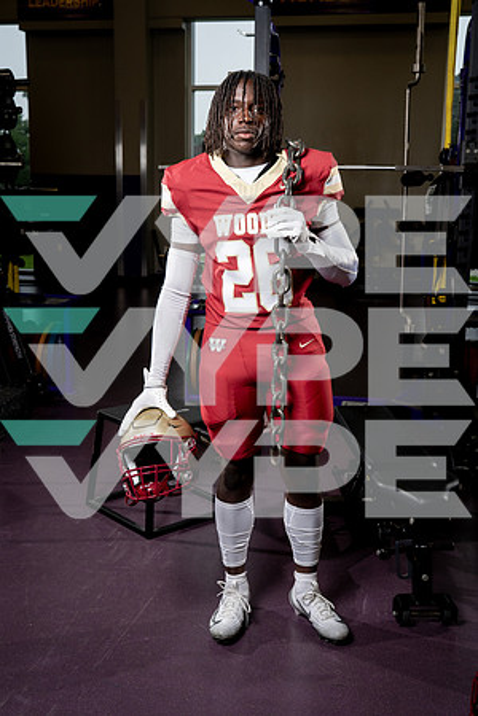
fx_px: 797
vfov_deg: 48.5
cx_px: 239
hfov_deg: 33.4
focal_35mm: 40
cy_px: 358
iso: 640
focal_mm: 40
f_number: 5.6
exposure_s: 1/250
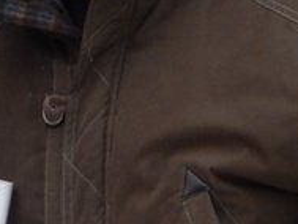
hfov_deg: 5.3
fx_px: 3213
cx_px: -183
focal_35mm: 373
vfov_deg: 4.0
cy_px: 112
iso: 250
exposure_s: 1/250
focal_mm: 12.3
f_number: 4.1
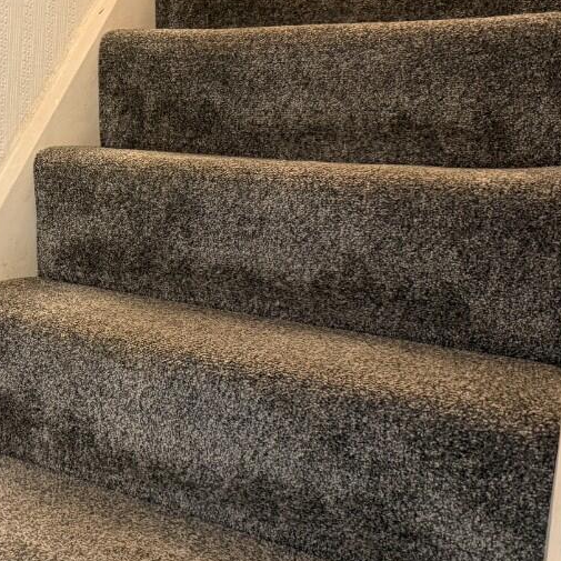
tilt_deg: -3.0
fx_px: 788
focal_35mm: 43
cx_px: 61
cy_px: 202
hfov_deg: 36.8
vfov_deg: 38.9
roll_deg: -4.9
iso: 500
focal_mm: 6.76
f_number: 1.78
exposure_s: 1/50
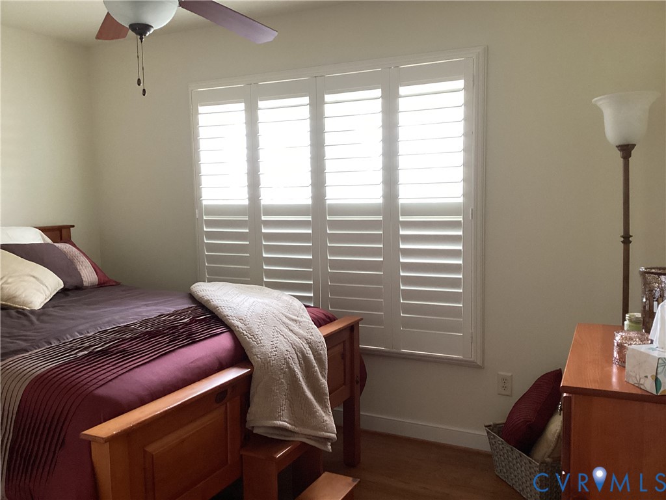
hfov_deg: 58.4
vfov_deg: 45.4
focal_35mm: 31
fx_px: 596
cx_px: 333
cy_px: 250
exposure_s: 1/60
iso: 200
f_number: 2.4
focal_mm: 3.3
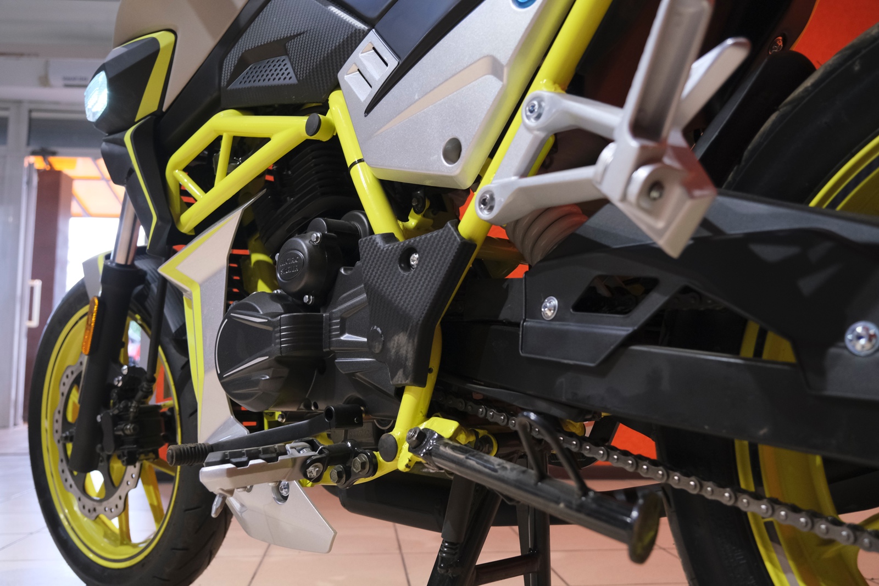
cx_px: 440
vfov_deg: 41.1
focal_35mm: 32
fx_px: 781
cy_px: 293
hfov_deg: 58.7
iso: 1600
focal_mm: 21.2
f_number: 4
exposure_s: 1/100
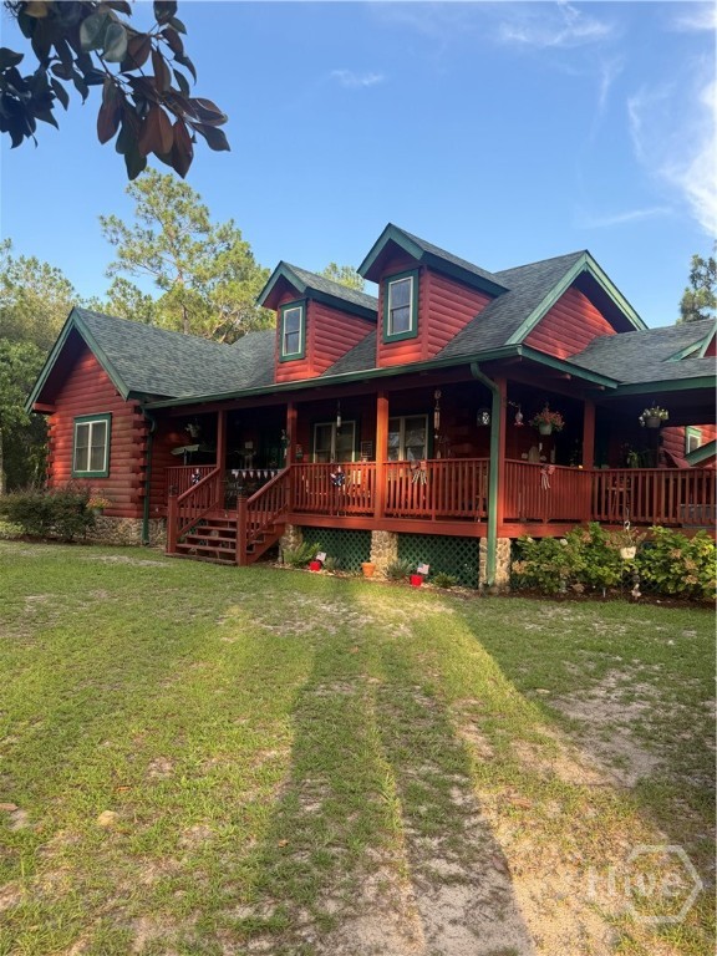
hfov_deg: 56.8
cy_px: 478
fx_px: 663
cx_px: 358
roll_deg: -2.2
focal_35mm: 24
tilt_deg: +2.0
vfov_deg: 71.6
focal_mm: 6.76
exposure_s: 1/708
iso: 80
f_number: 1.78
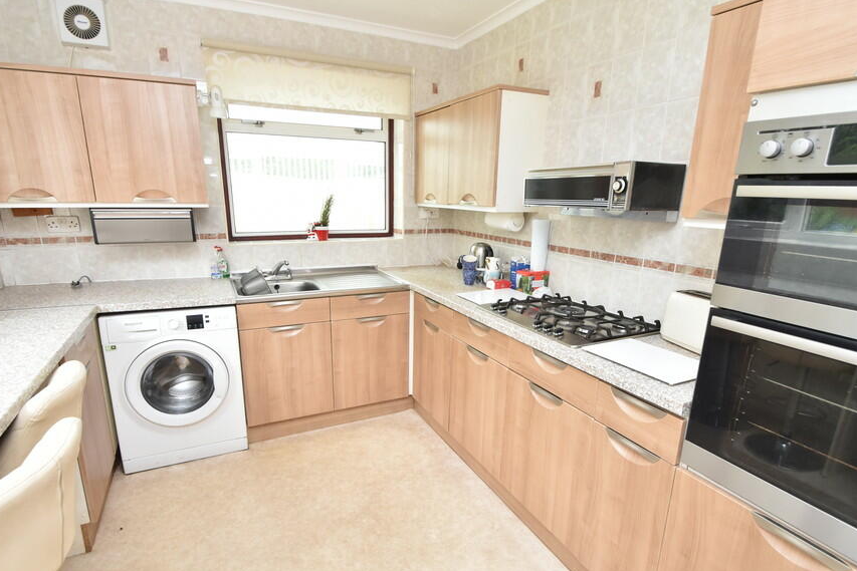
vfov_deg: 67.3
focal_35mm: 18
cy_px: 309
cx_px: 426
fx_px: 429
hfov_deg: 90.0
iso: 640
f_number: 5.6
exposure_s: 1/125
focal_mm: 10
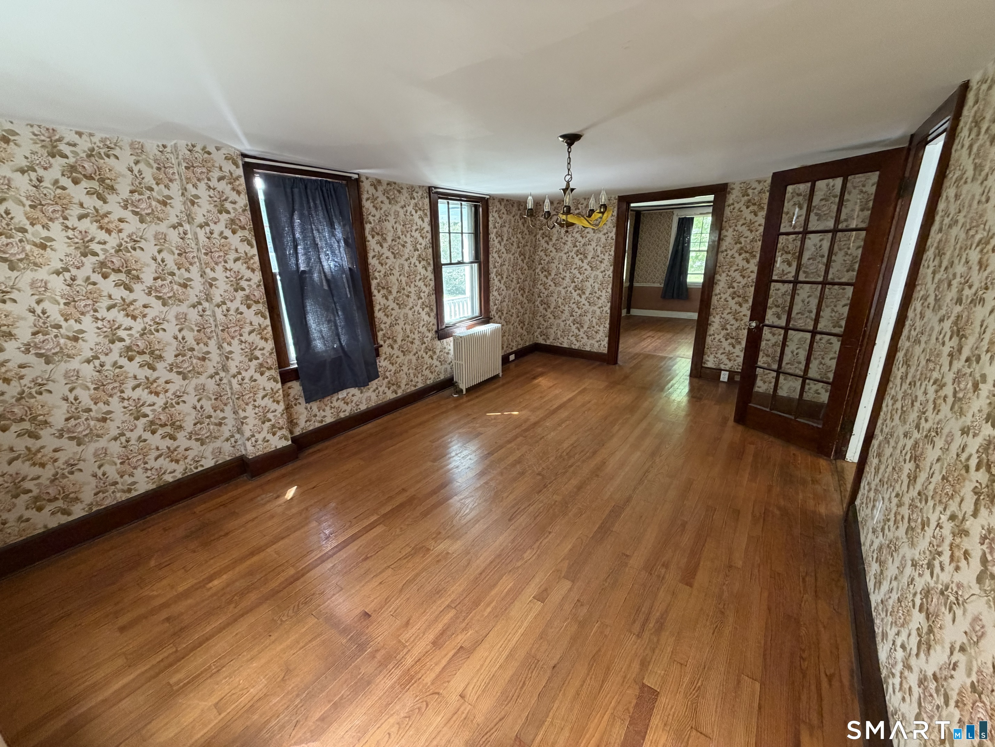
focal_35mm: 14
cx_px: 498
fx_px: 402
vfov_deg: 85.7
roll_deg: +1.8
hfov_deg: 102.1
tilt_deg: -17.6
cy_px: 374
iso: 320
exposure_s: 1/67
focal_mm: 2.22
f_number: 2.2
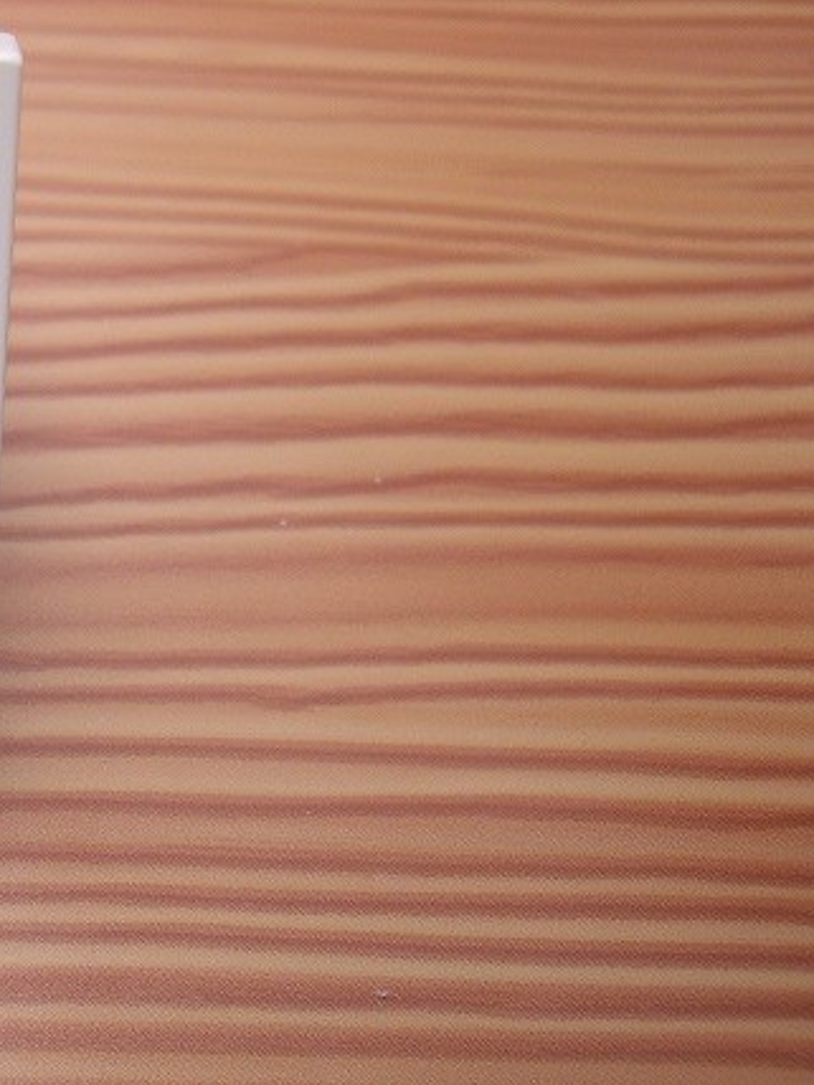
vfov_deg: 24.1
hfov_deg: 17.1
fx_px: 2540
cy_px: 477
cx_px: -264
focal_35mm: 81
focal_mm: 7.9
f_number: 2.8
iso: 64
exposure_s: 1/320
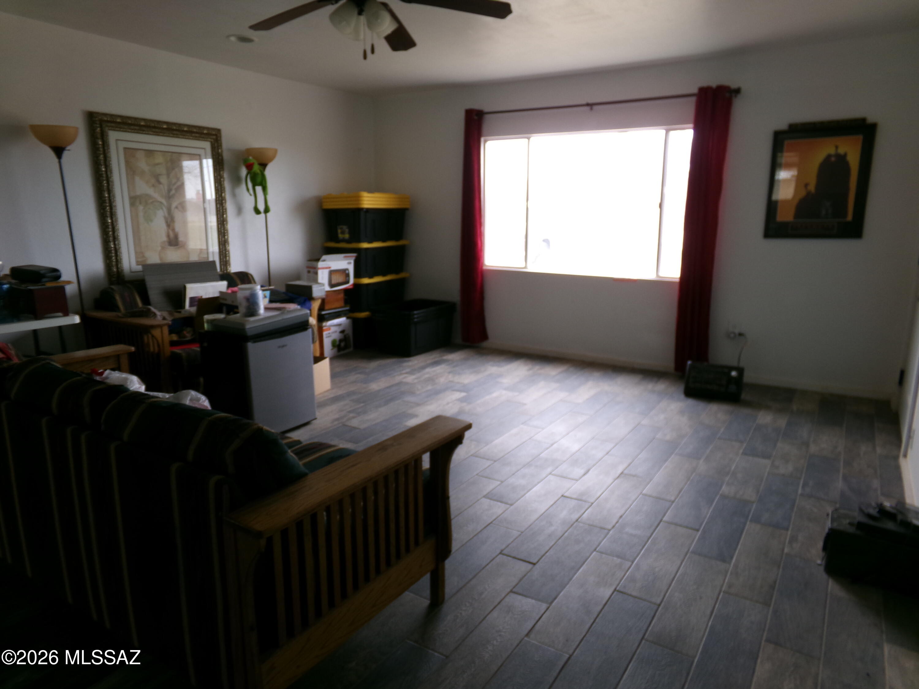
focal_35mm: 24
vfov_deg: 56.8
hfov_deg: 71.6
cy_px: 344
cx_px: 460
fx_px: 637
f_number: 3.7
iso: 100
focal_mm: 4.3
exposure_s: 1/45
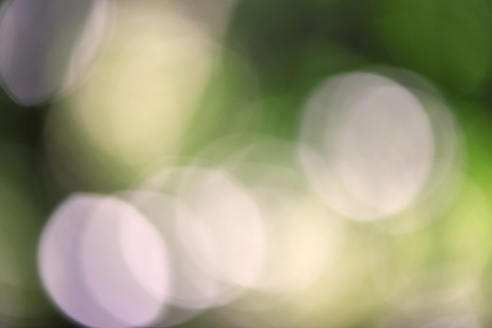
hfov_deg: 19.4
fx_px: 1435
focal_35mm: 105
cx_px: 246
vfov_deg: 13.1
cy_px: 164
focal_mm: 105
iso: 64
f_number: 3.5
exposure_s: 1/125
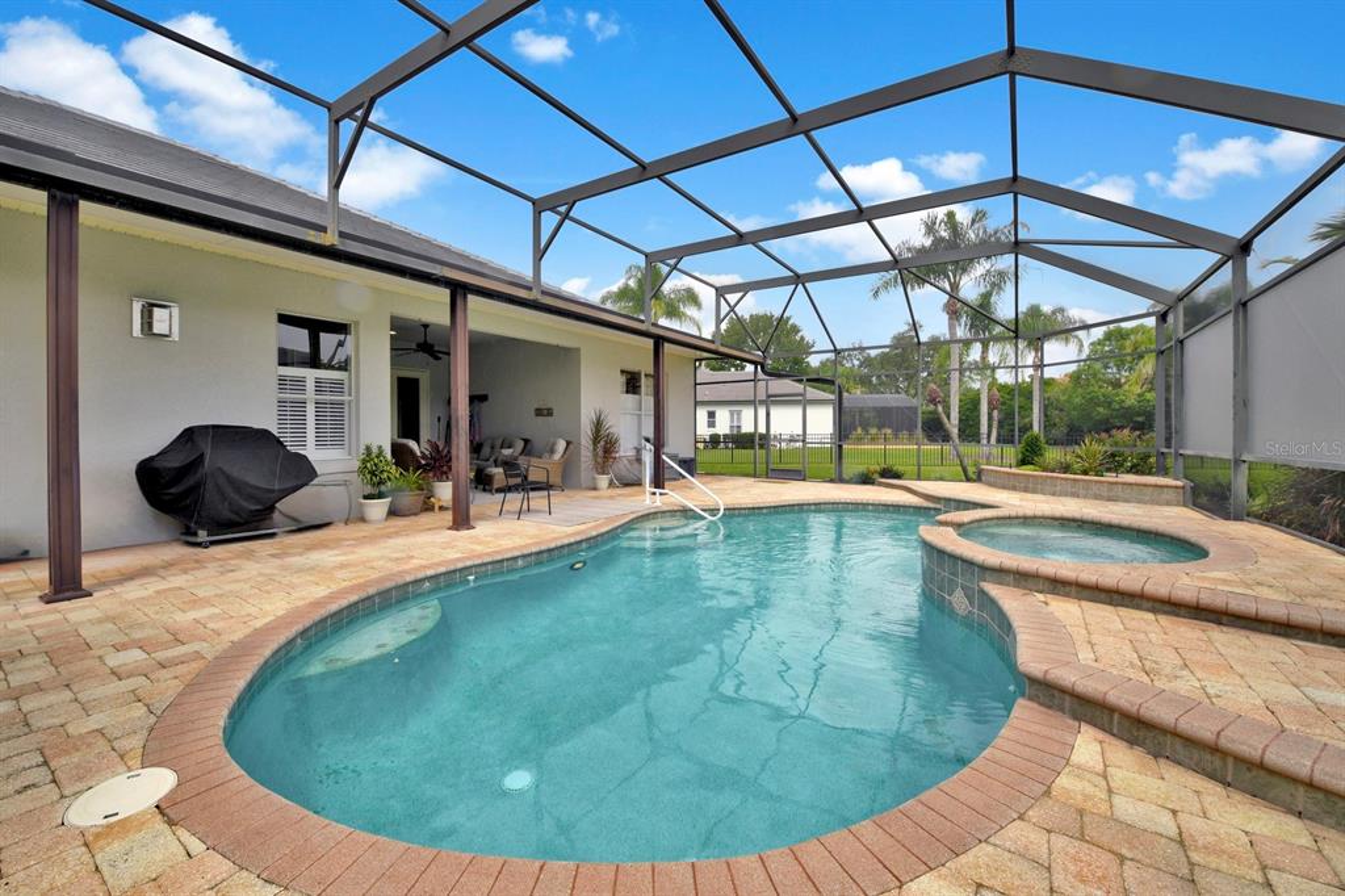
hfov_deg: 104.3
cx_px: 672
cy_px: 448
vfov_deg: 81.2
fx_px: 523
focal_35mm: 14
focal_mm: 14
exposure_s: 1/200
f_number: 8
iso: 320
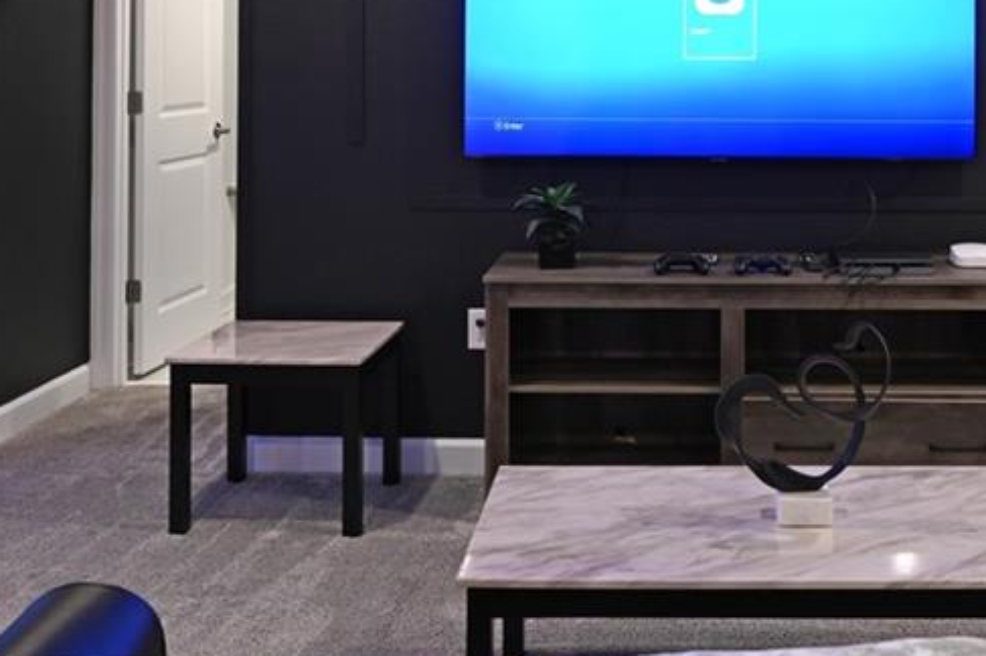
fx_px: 1304
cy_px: 12
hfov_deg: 40.8
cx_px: 670
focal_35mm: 48
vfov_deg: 26.8
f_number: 9
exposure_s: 1/2
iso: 160
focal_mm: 14.5
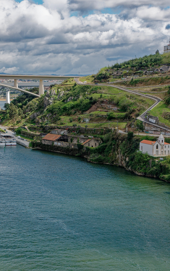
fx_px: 526
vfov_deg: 29.0
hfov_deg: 17.9
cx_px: 2
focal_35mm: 71
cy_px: 135
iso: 200
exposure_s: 1/800
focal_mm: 25
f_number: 5
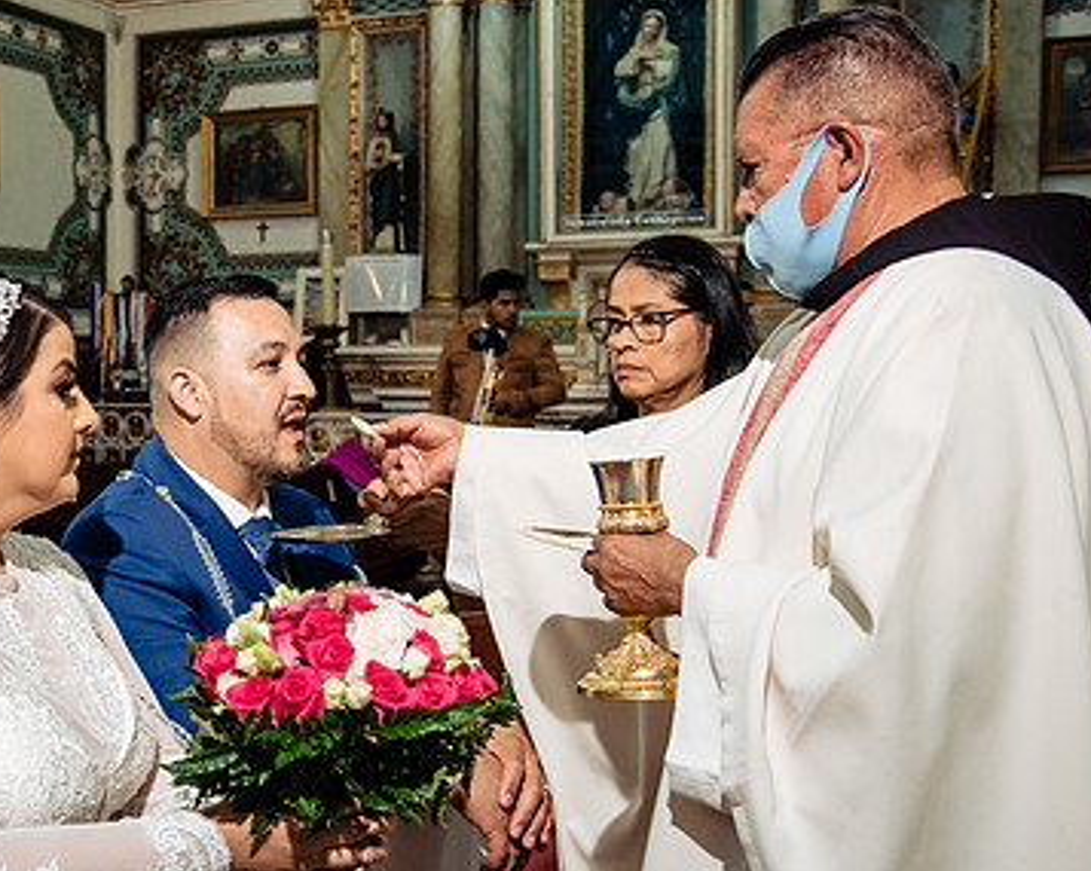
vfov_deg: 29.6
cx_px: 251
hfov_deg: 35.7
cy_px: 414
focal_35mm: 51
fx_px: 1645
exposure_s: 1/100
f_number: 5
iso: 2000
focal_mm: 32
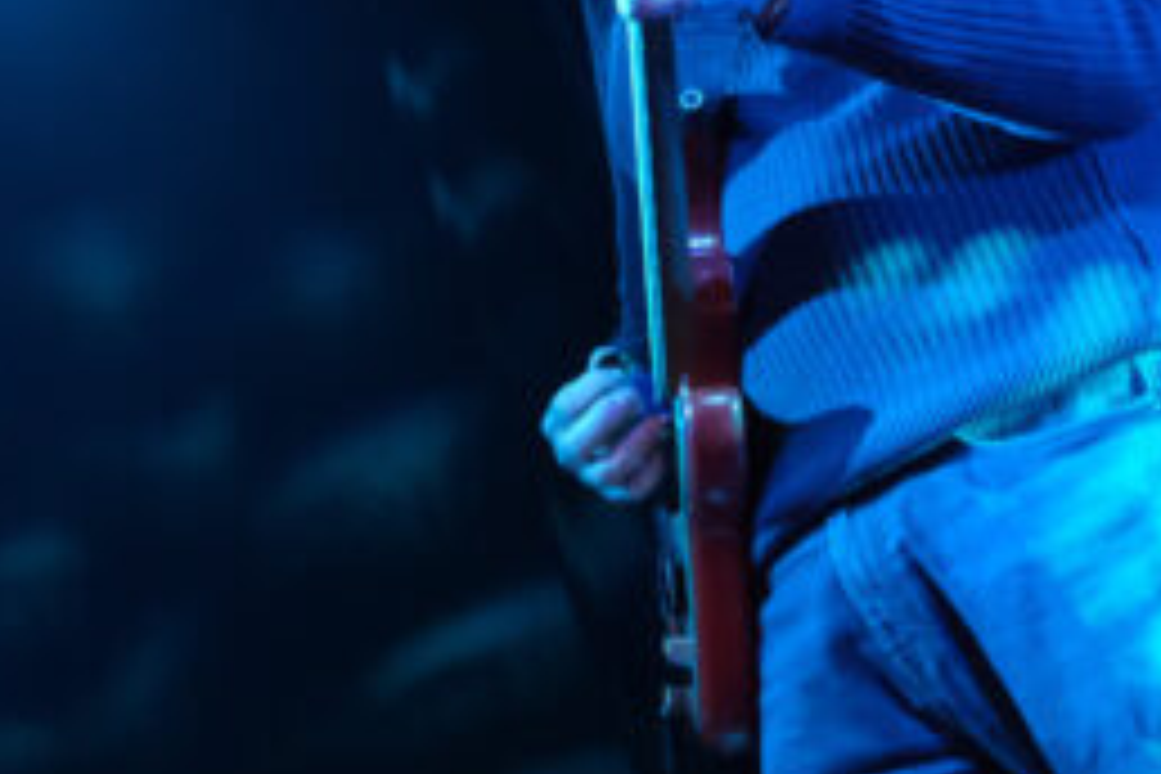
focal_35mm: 120
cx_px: -576
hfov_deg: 15.7
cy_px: 794
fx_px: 3870
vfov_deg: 11.3
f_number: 4
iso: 3200
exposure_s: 1/125
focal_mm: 20.6
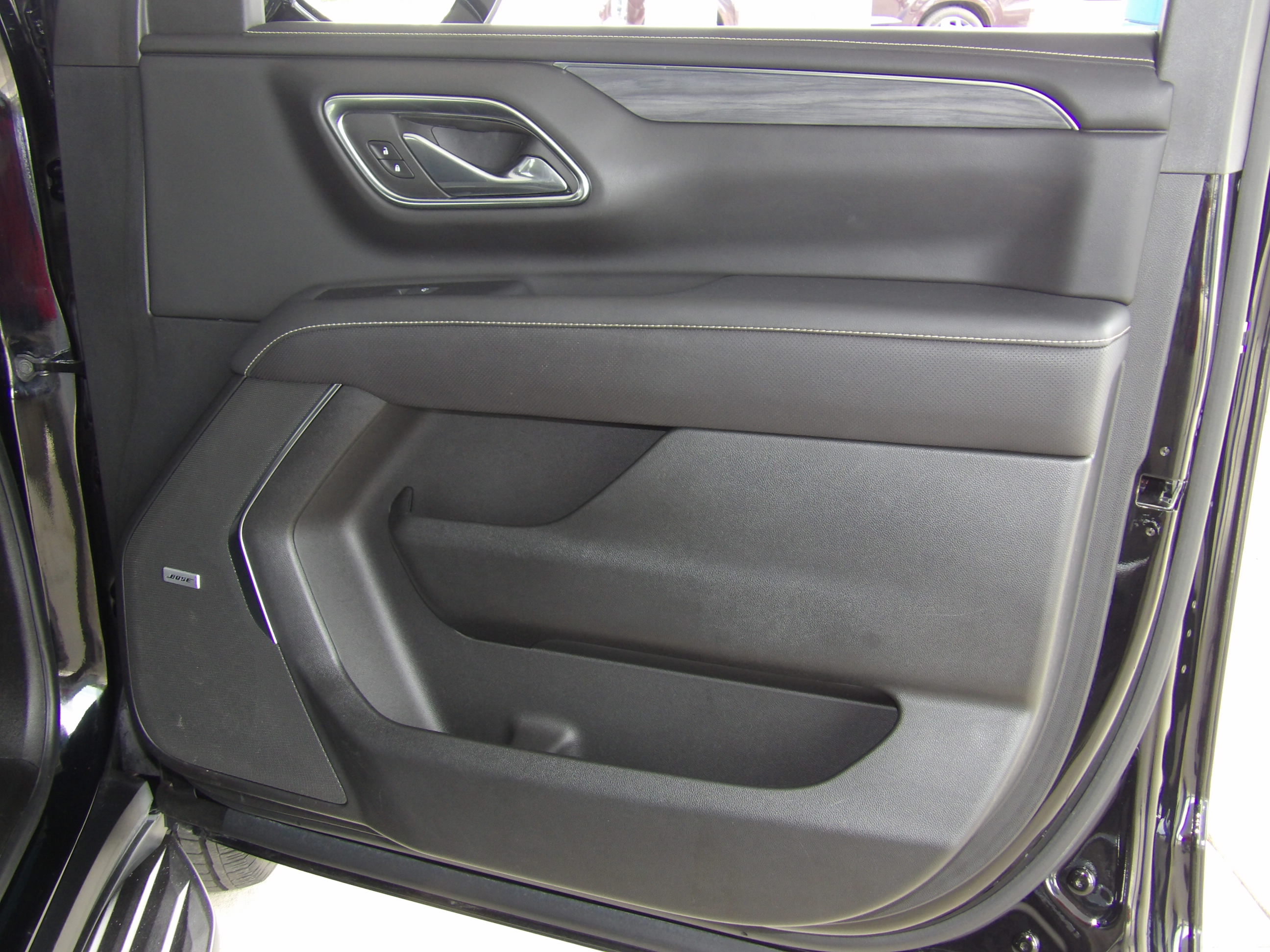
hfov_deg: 47.9
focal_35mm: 39
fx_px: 1431
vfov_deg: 36.8
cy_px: 476
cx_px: 635
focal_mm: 7
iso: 200
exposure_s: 1/33
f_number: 3.7
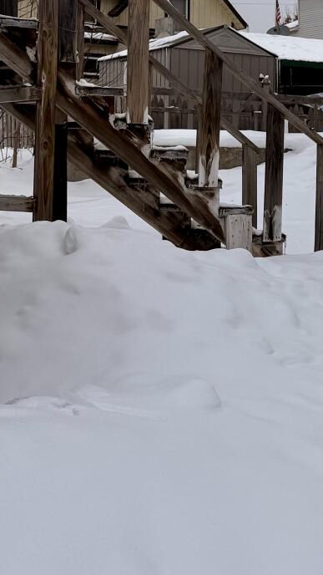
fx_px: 1157
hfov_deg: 14.9
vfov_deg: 27.3
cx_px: 472
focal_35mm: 76
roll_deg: +0.2
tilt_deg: +4.5
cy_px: 115
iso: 80
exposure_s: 1/3953
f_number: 1.78
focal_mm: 6.76
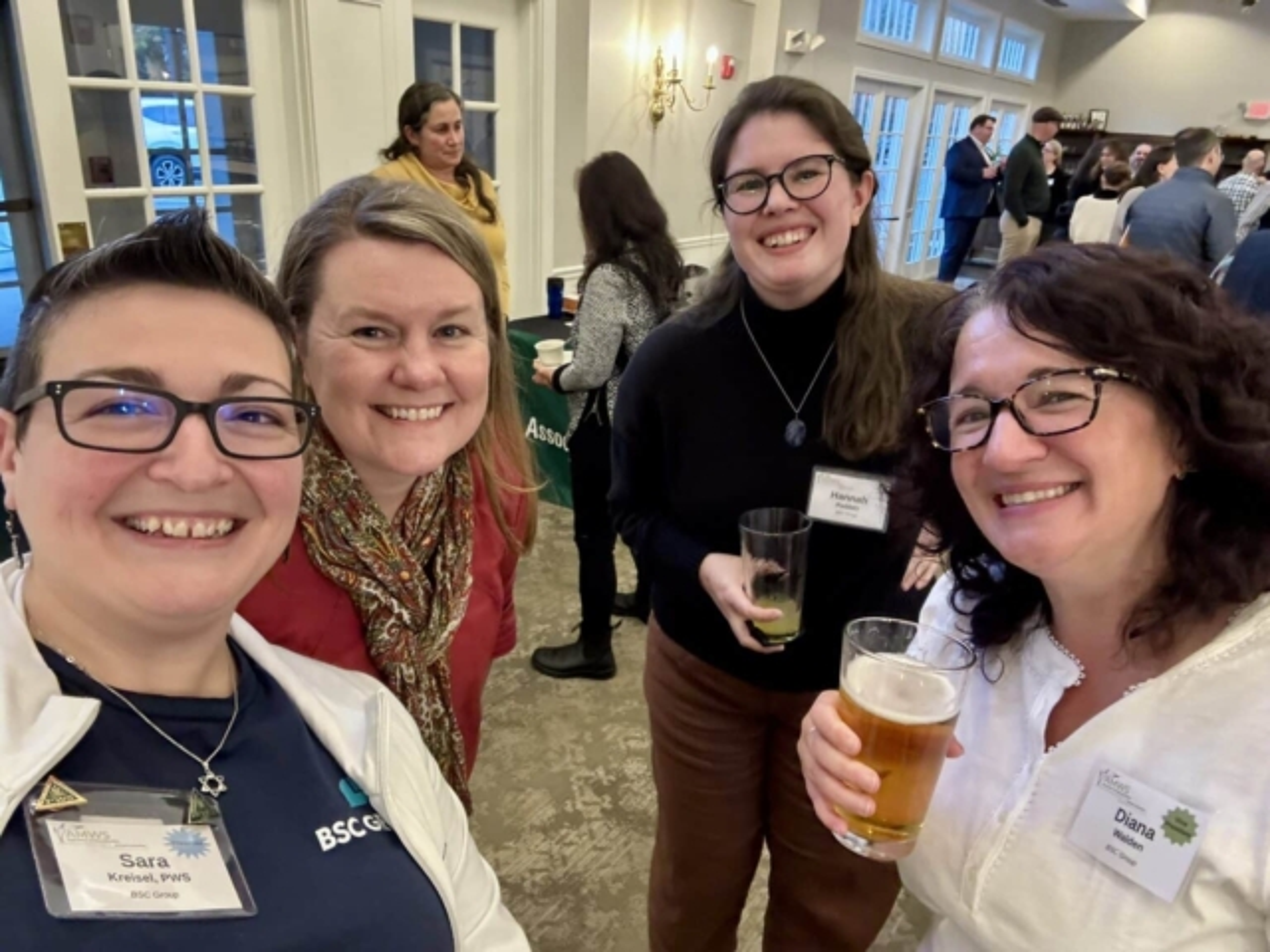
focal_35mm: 23
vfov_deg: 58.9
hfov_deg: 73.9
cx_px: 635
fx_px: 844
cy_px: 476
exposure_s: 1/30
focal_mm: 2.69
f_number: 1.9
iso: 320
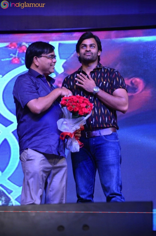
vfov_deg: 13.1
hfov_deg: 8.7
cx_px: 78
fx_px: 1028
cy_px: 118
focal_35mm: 158
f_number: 5.6
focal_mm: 105
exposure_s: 1/125
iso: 2500
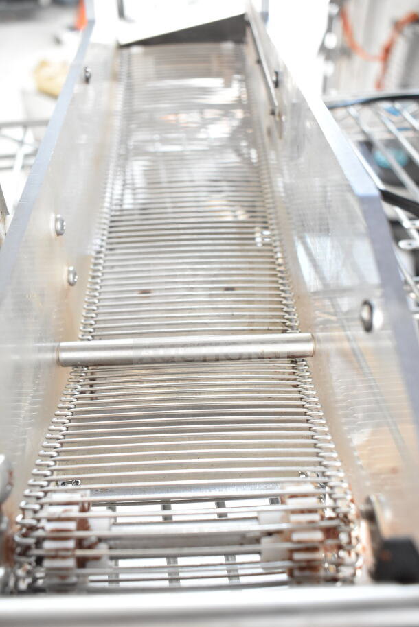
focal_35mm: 33
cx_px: 210
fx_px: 576
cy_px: 314
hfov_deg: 40.0
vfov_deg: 57.2
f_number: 5
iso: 1600
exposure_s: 1/100
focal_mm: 22
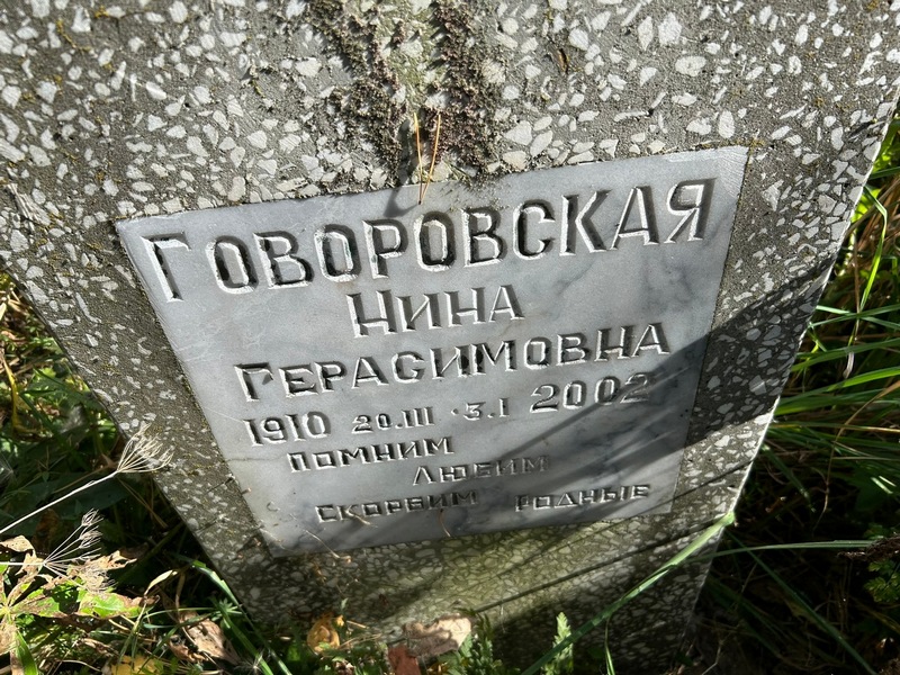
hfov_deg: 67.3
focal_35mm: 26
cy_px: 338
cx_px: 450
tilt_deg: -49.0
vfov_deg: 53.1
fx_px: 676
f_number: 1.5
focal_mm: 5.7
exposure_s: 1/1280
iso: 50
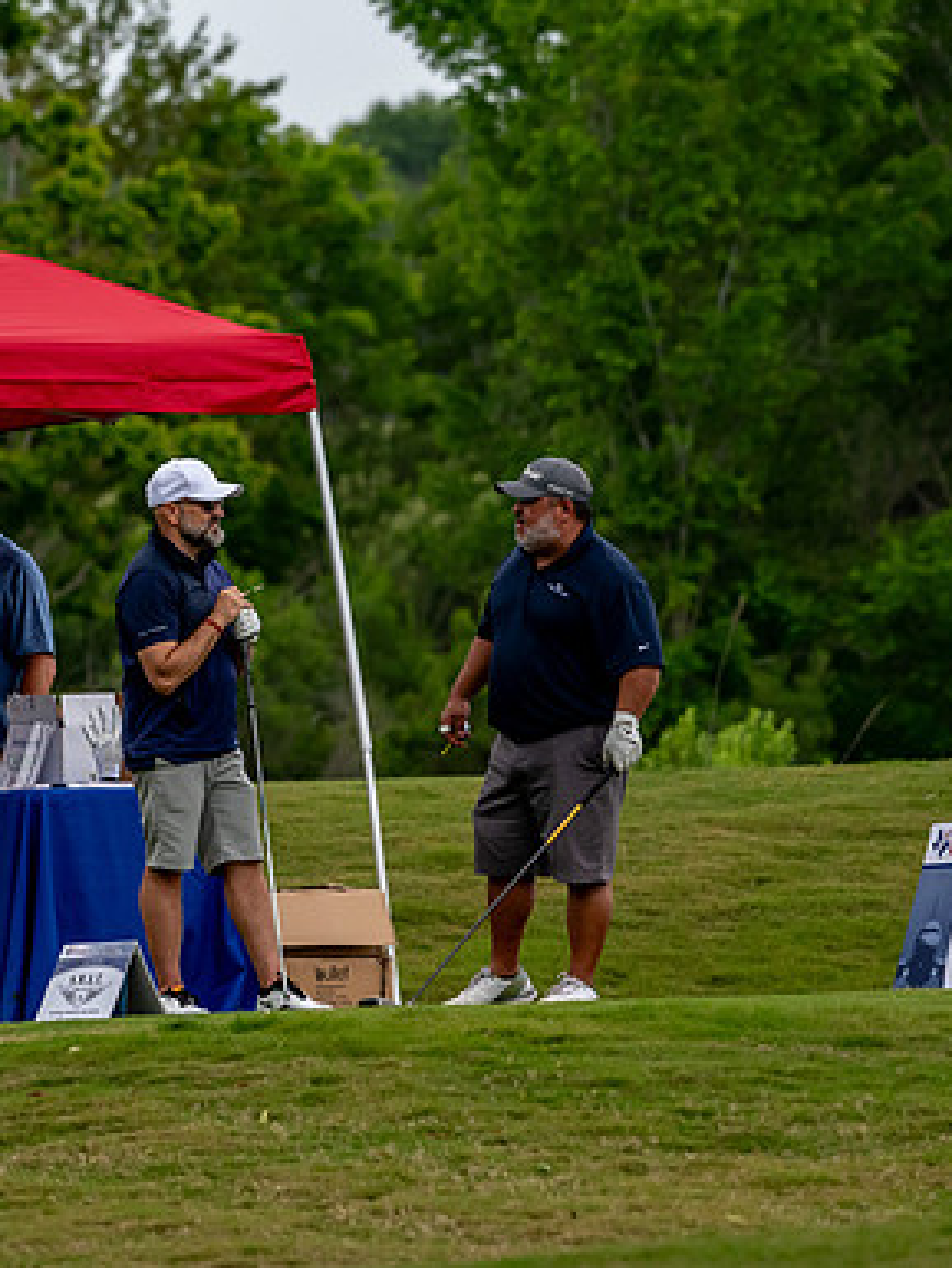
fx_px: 21513
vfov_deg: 3.4
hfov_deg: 2.5
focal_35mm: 587
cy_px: 634
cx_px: 296
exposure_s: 1/2000
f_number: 5.6
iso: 1000
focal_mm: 270
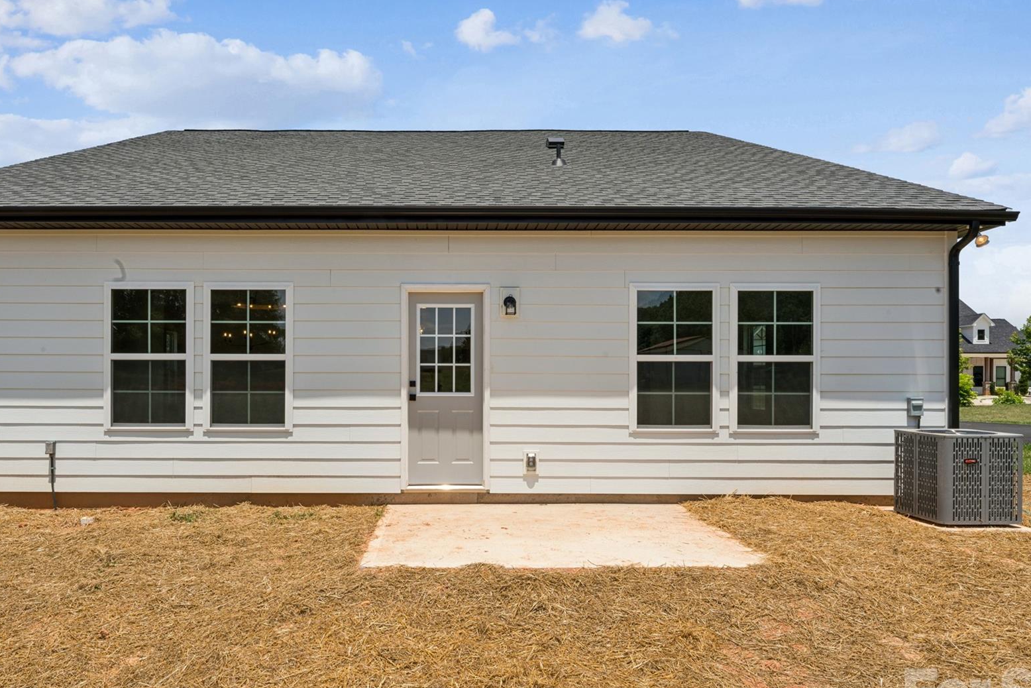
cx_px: 437
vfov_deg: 50.4
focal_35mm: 26
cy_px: 346
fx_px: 731
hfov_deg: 70.0
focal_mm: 19.4
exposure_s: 1/40
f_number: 22
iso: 100
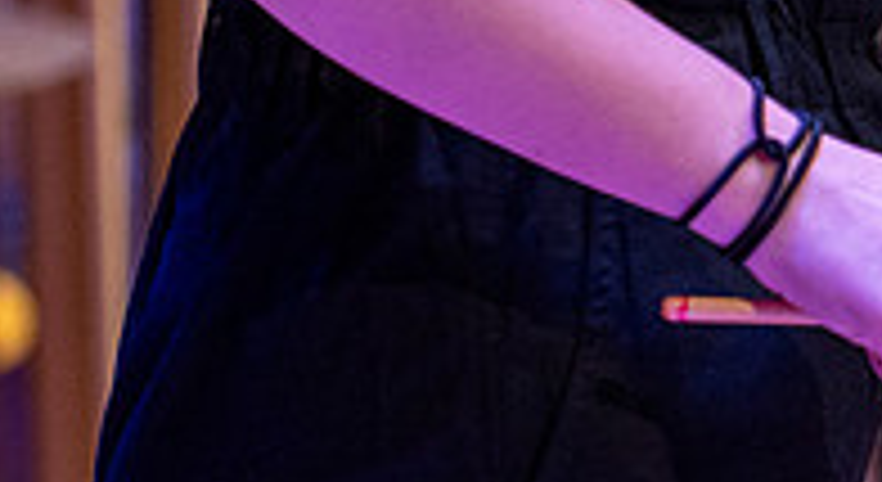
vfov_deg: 2.1
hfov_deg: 3.7
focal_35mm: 579
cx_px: 1644
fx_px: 13446
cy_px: -20
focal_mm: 130
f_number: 2.8
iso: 1600
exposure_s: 1/320
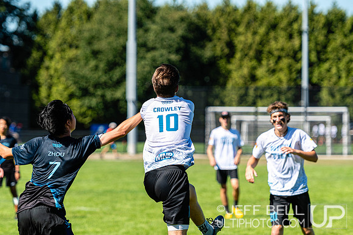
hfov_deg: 9.8
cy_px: 118
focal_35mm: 210
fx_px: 2060
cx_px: 176
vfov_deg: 6.5
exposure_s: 1/1250
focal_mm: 140
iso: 100
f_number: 3.2
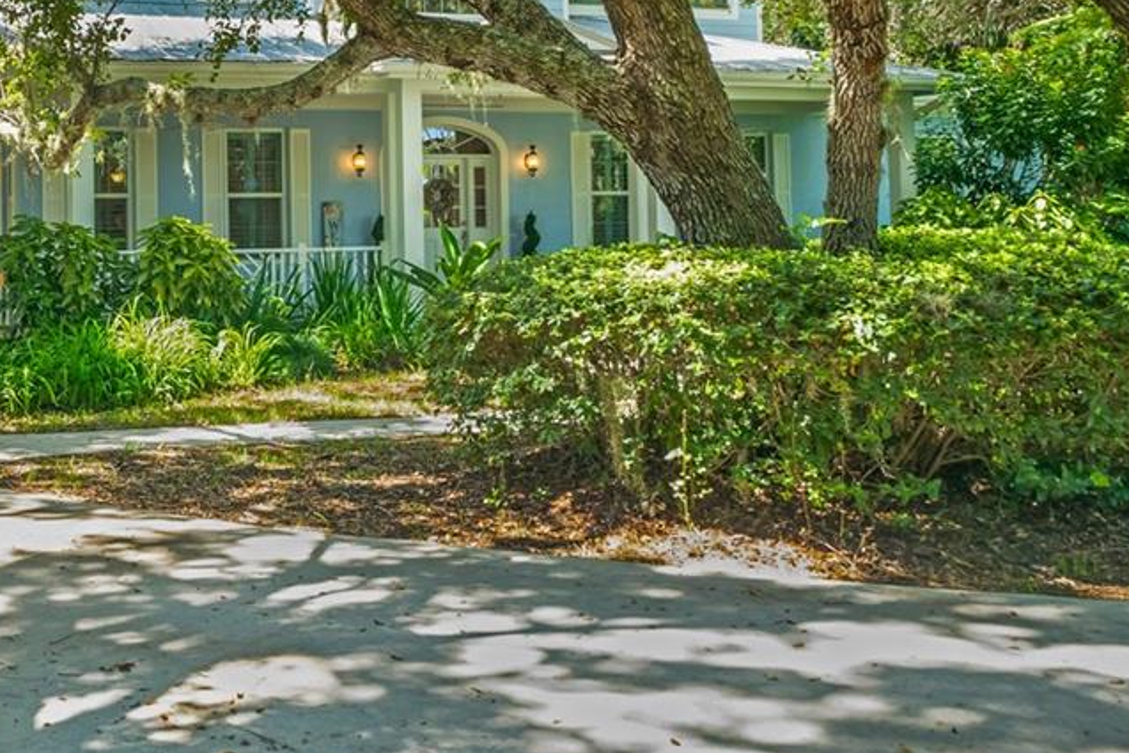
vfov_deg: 29.4
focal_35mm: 45
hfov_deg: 41.8
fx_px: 1411
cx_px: 239
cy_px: 189
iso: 2000
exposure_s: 1/250
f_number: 8
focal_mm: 28
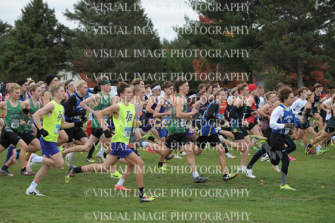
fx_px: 1348
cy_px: 112
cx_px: 168
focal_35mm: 145
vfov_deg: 9.5
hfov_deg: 14.2
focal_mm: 145
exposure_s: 1/800
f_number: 6.3
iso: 1000
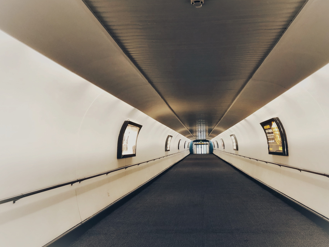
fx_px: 314
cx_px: 182
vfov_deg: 42.9
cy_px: 110
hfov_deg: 55.2
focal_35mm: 33
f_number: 1.8
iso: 32
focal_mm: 3.99
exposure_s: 1/25
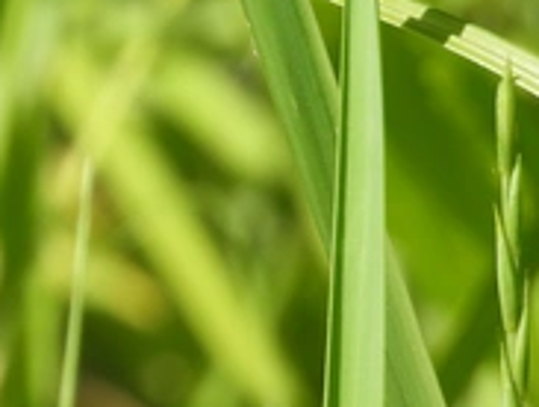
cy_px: -139
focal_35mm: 2269
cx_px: -342
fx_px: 35400
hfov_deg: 0.9
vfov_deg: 0.7
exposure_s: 1/250
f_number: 6.3
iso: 100
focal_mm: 116
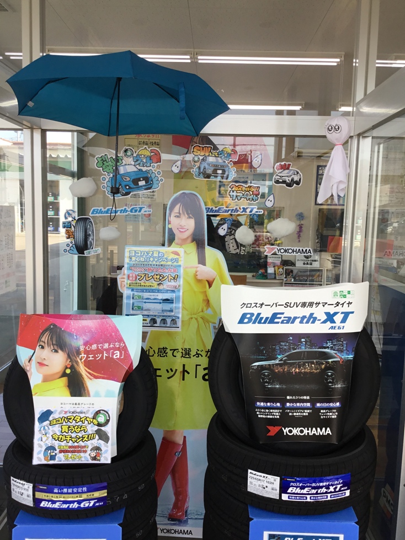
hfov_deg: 45.4
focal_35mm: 31
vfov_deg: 58.4
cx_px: 202
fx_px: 484
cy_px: 270
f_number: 2.4
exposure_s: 1/243
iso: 25
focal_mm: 3.3
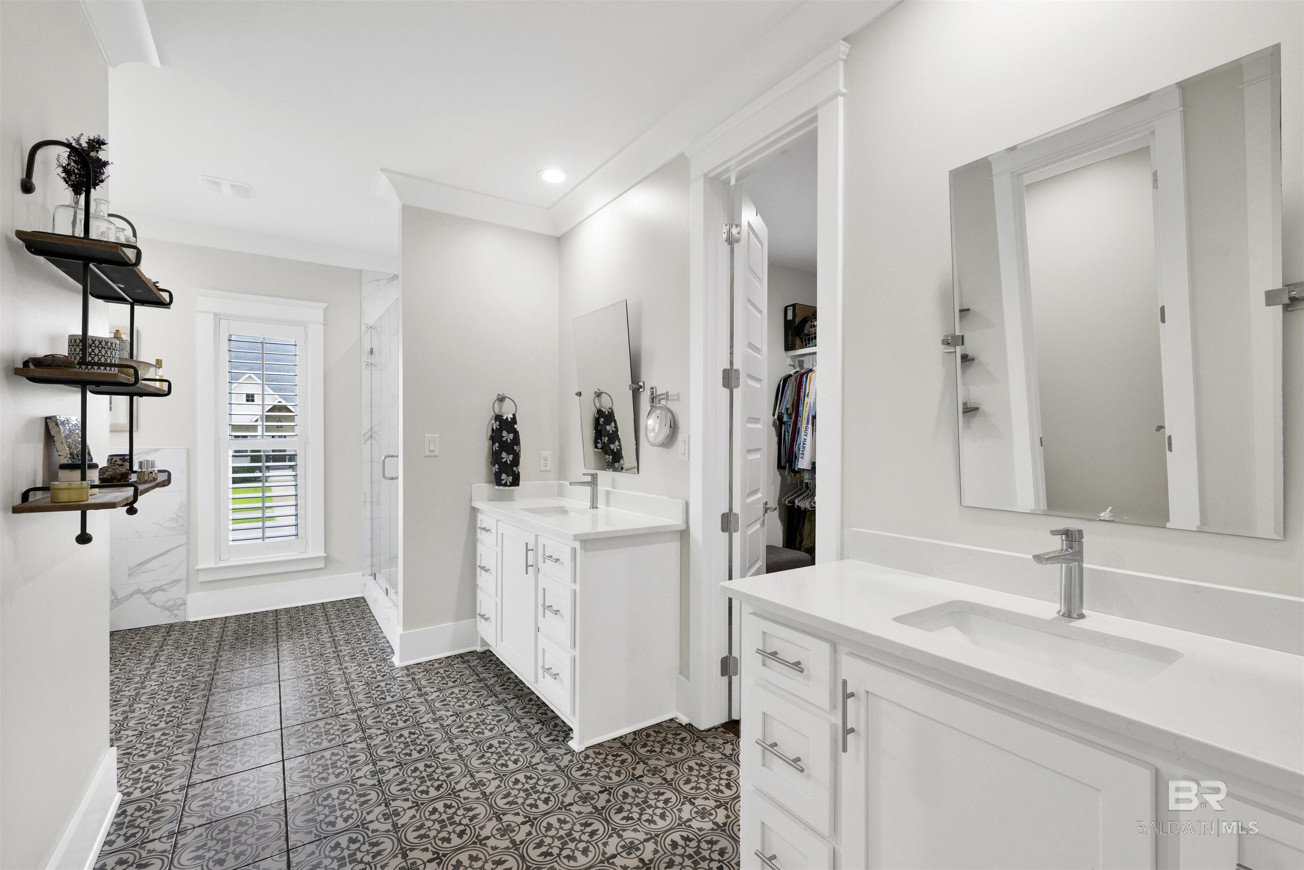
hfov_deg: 98.5
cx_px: 652
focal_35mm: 16
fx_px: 561
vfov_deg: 75.5
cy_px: 435
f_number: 11
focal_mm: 15.5
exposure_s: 1/8
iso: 400
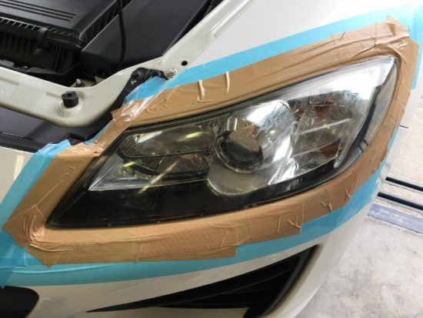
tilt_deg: -49.1
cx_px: 212
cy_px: 159
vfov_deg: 48.3
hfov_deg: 61.6
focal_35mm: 29
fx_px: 355
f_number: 2.2
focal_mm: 4.15
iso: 32
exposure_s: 1/120
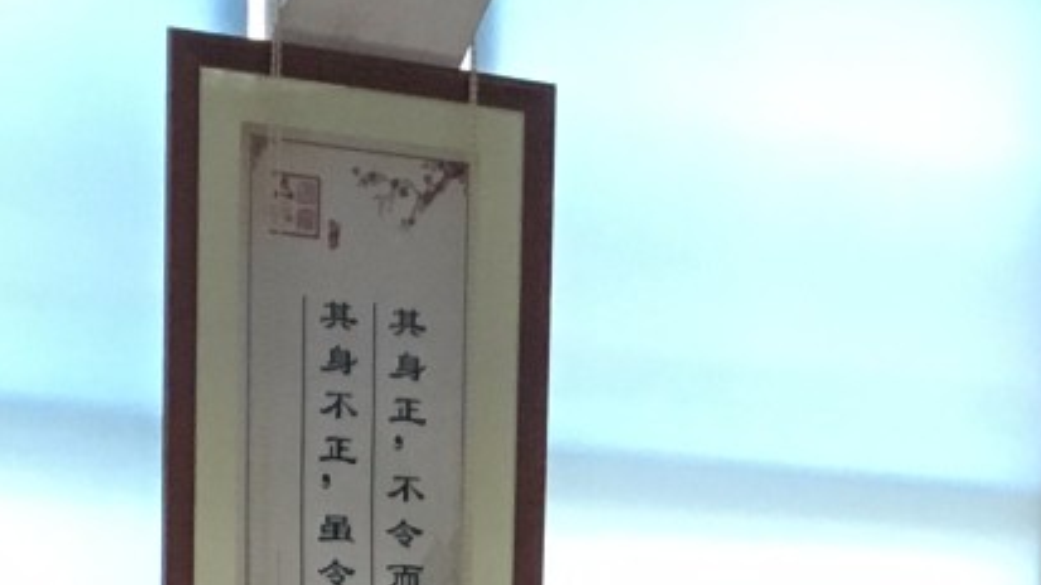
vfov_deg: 7.5
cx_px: 1384
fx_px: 4222
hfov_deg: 13.5
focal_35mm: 153
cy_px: 1306
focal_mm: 4.15
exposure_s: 1/33
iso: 160
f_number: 2.2
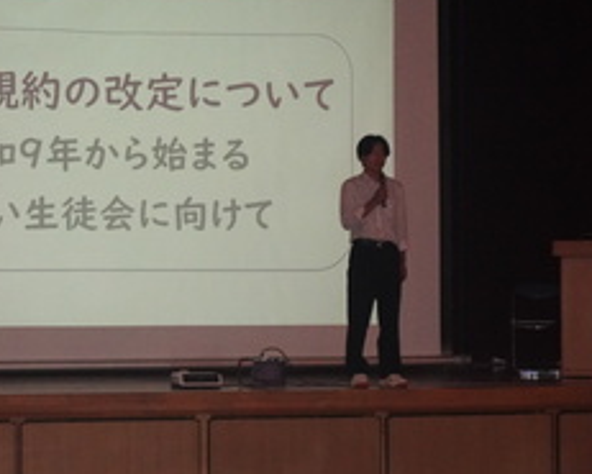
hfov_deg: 14.0
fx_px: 2401
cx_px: 149
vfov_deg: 11.3
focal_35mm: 137
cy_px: 246
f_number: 5.6
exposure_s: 1/125
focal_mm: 50
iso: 6400
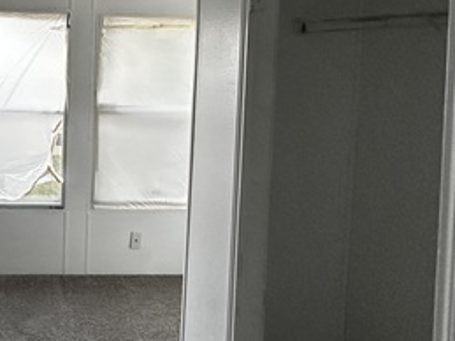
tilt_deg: -1.7
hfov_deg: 45.1
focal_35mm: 36
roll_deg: -1.2
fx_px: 473
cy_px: 65
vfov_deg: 38.1
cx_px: 22
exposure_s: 1/120
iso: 320
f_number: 2.2
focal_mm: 2.22
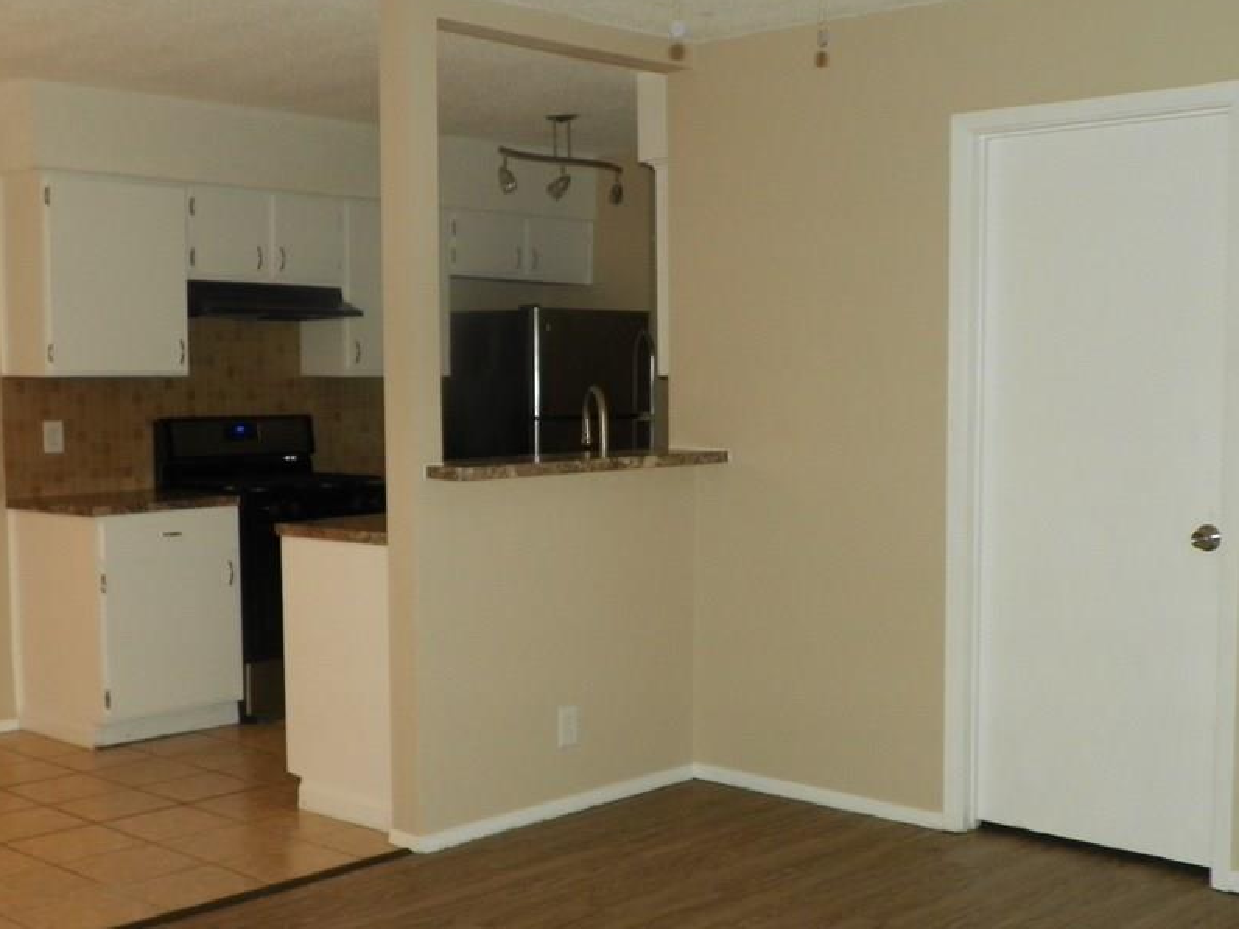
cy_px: 531
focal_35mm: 45
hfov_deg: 42.1
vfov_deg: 32.1
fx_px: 1611
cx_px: 618
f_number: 3.2
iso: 200
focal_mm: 6.2
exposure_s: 1/125
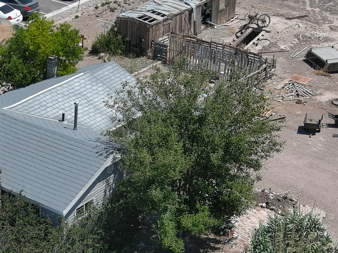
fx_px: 947
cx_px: 14
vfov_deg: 15.2
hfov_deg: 19.7
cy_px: 177
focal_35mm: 97
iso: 100
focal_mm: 10.13
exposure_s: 1/1600
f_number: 2.8
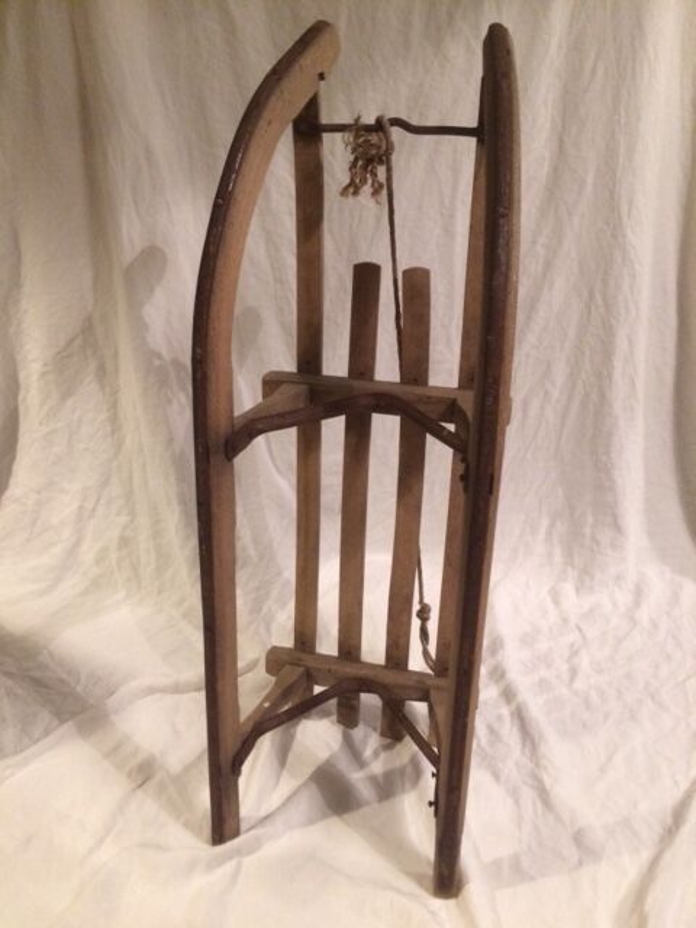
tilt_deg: -32.2
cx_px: 348
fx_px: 777
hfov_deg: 48.2
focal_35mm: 29
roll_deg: +0.9
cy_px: 464
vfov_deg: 61.7
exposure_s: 1/17
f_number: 2.2
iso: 250
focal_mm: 4.15
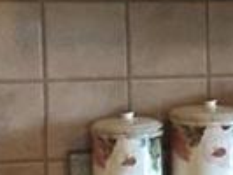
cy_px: 126
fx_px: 1502
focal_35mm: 223
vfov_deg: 6.7
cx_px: 604
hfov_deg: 8.0
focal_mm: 4.15
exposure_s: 1/20
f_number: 2.2
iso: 250
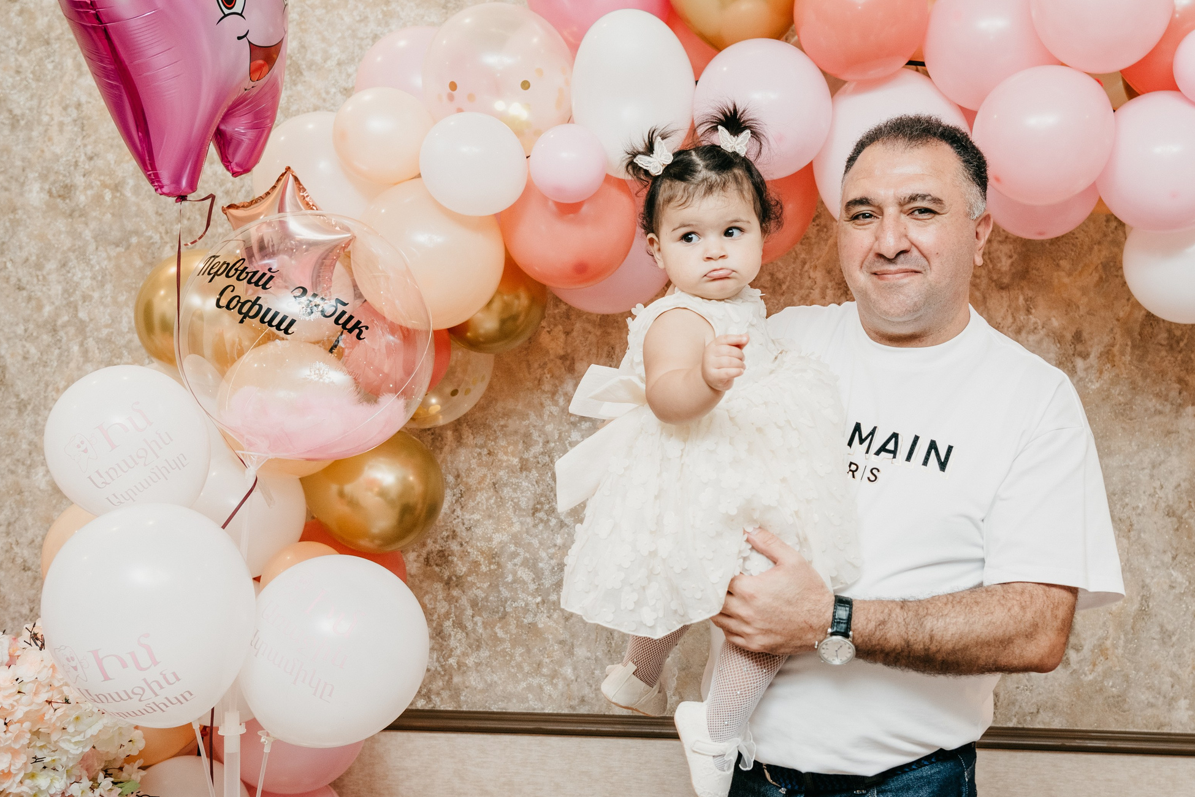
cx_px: 714
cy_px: 347
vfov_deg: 26.5
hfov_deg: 38.7
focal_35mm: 51
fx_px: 1693
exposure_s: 1/160
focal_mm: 38
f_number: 4
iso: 250
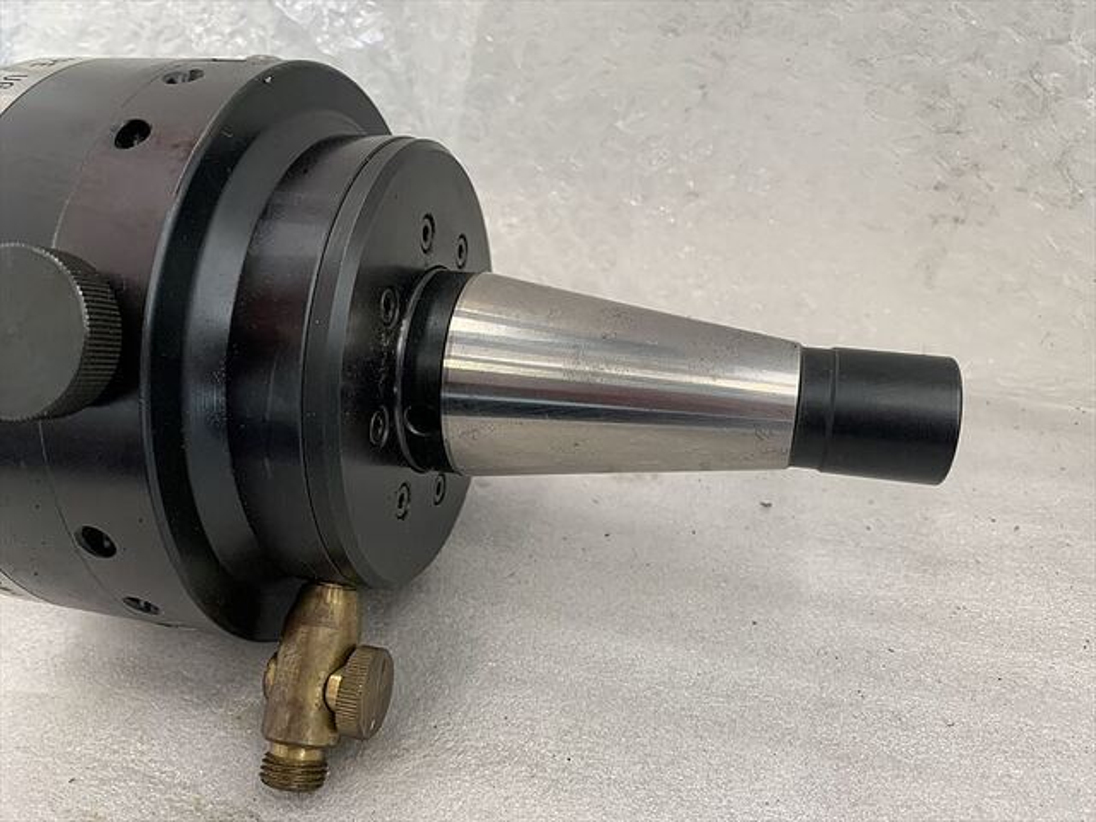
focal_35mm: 26
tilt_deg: -33.4
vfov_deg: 53.1
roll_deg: +3.6
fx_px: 823
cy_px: 411
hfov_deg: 67.3
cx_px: 548
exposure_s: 1/60
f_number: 1.8
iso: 125
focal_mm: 4.25
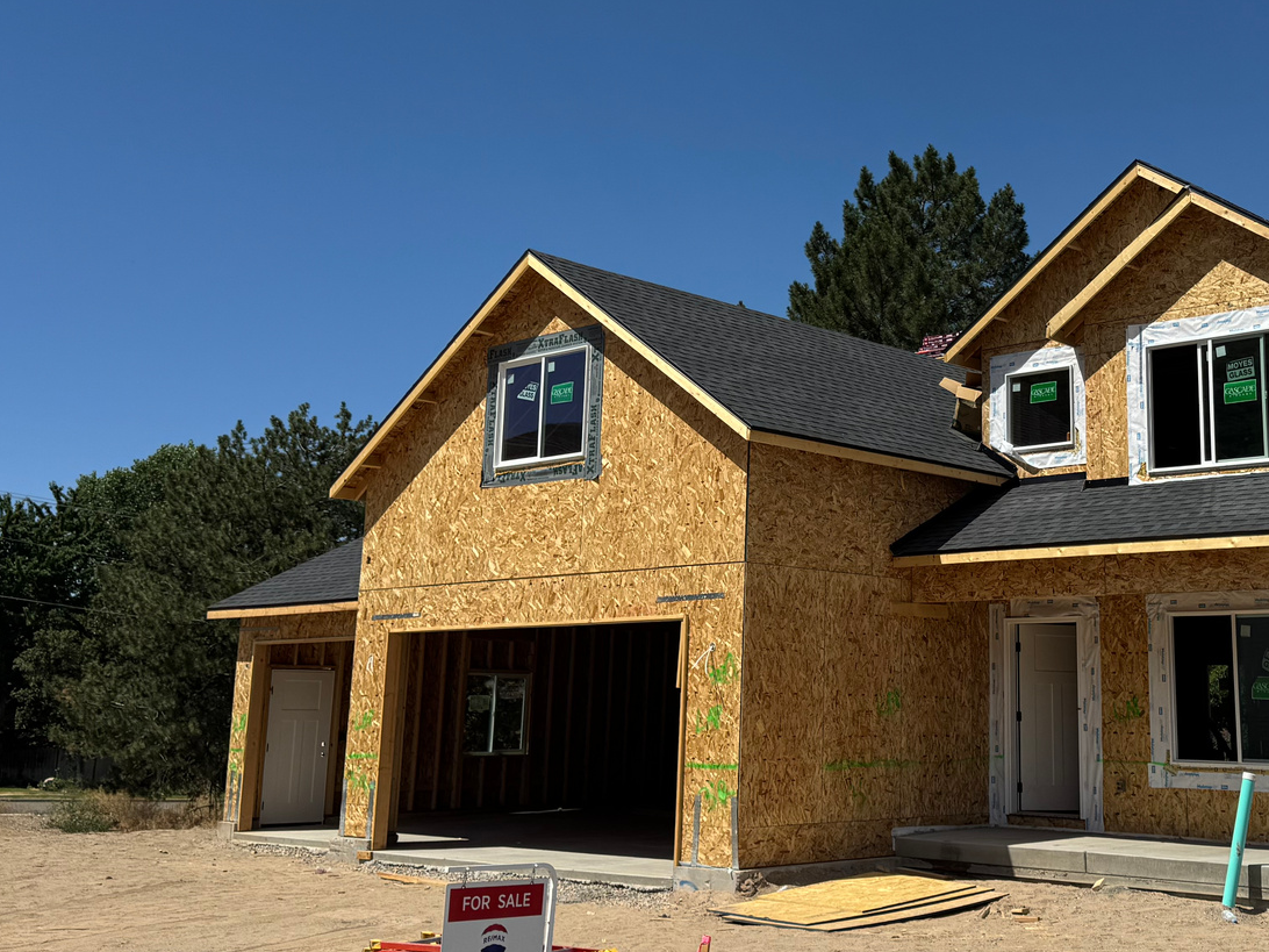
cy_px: 350
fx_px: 1650
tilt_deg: +12.3
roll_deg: -2.0
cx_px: 872
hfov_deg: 41.4
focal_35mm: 45
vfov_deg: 32.0
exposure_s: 1/7092
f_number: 1.78
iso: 80
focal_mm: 6.76
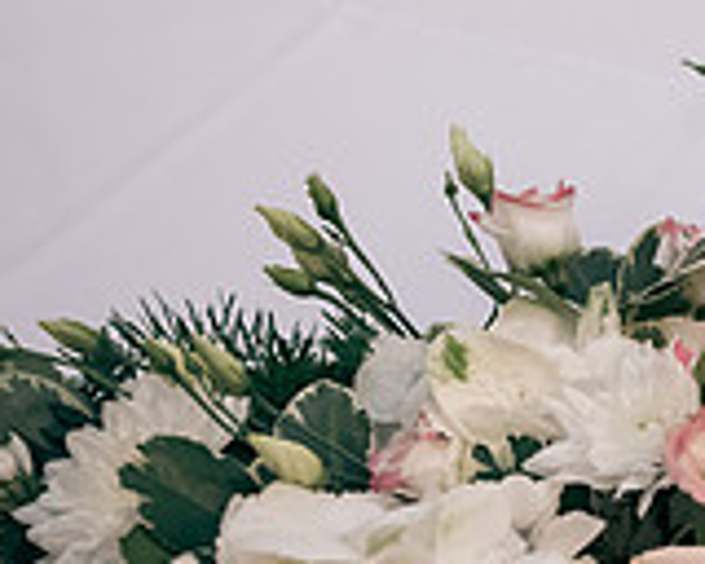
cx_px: 1203
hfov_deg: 13.0
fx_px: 2838
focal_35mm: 136
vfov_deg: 11.3
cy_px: 77
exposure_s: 1/160
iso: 800
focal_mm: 40
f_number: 3.5
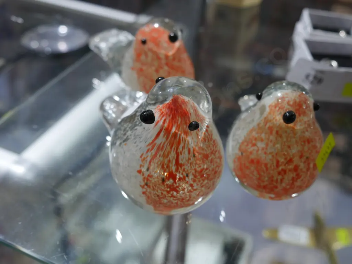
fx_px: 386
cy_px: 132
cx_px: 176
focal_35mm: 38
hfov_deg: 49.0
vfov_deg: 37.7
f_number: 4.1
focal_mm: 19
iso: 400
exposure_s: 1/60
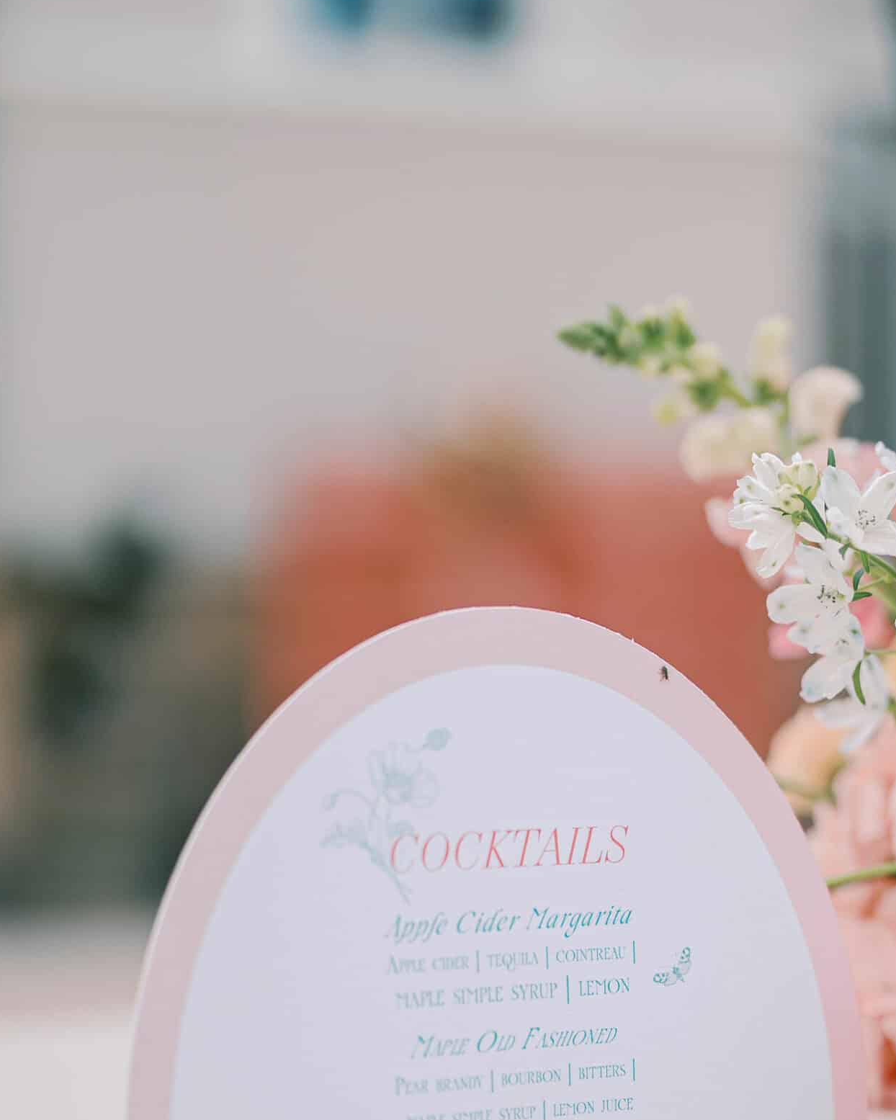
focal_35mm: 87
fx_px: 2884
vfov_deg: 21.7
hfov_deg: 17.6
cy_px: 890
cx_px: 585
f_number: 1.2
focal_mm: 50
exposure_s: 1/2000
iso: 100
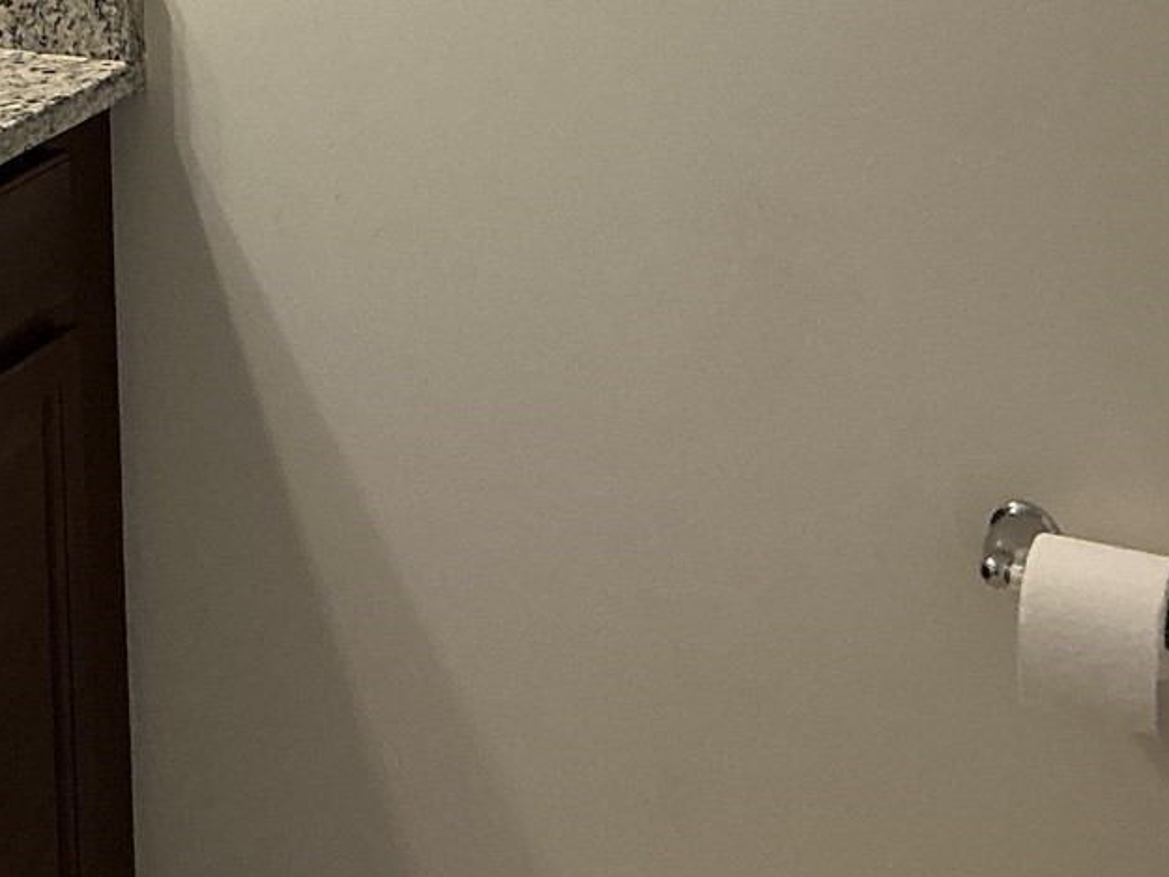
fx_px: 3209
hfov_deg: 20.2
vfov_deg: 15.1
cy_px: -135
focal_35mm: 95
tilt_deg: -12.0
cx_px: 114
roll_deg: +2.2
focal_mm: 3
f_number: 1.8
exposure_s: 1/60
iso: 80
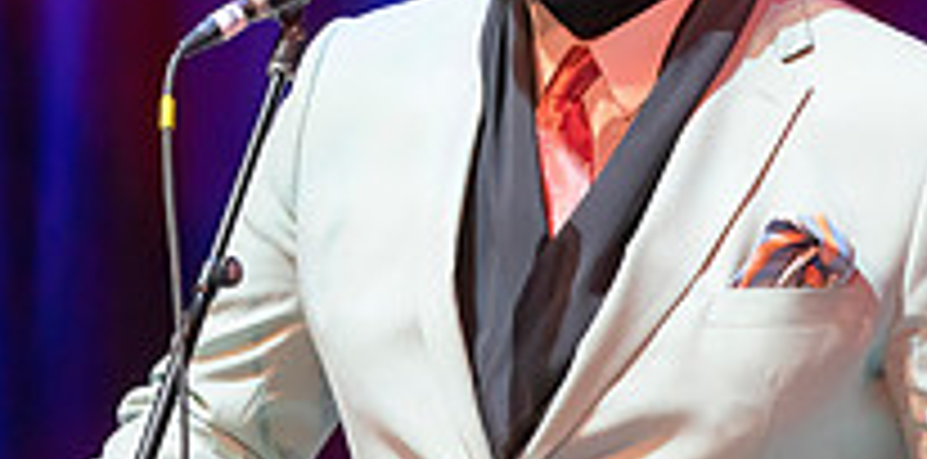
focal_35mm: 1086
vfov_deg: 1.0
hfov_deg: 2.0
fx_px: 25962
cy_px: 327
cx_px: 508
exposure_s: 1/320
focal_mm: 358
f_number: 5.6
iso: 5000
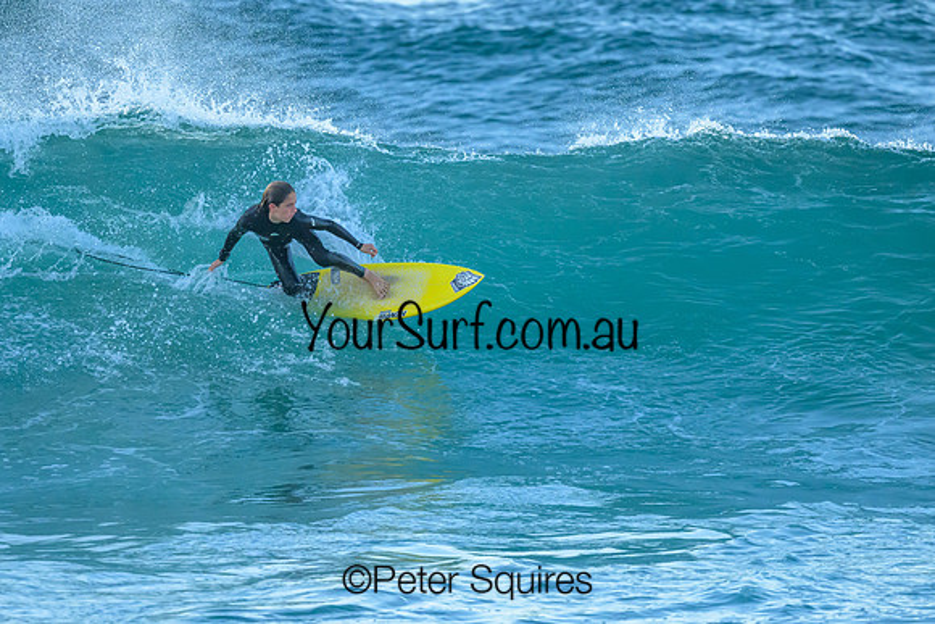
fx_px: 24748
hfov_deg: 2.2
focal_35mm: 953
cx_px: 415
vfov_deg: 1.4
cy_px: 256
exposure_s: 1/1250
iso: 3600
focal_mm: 800
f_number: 6.3
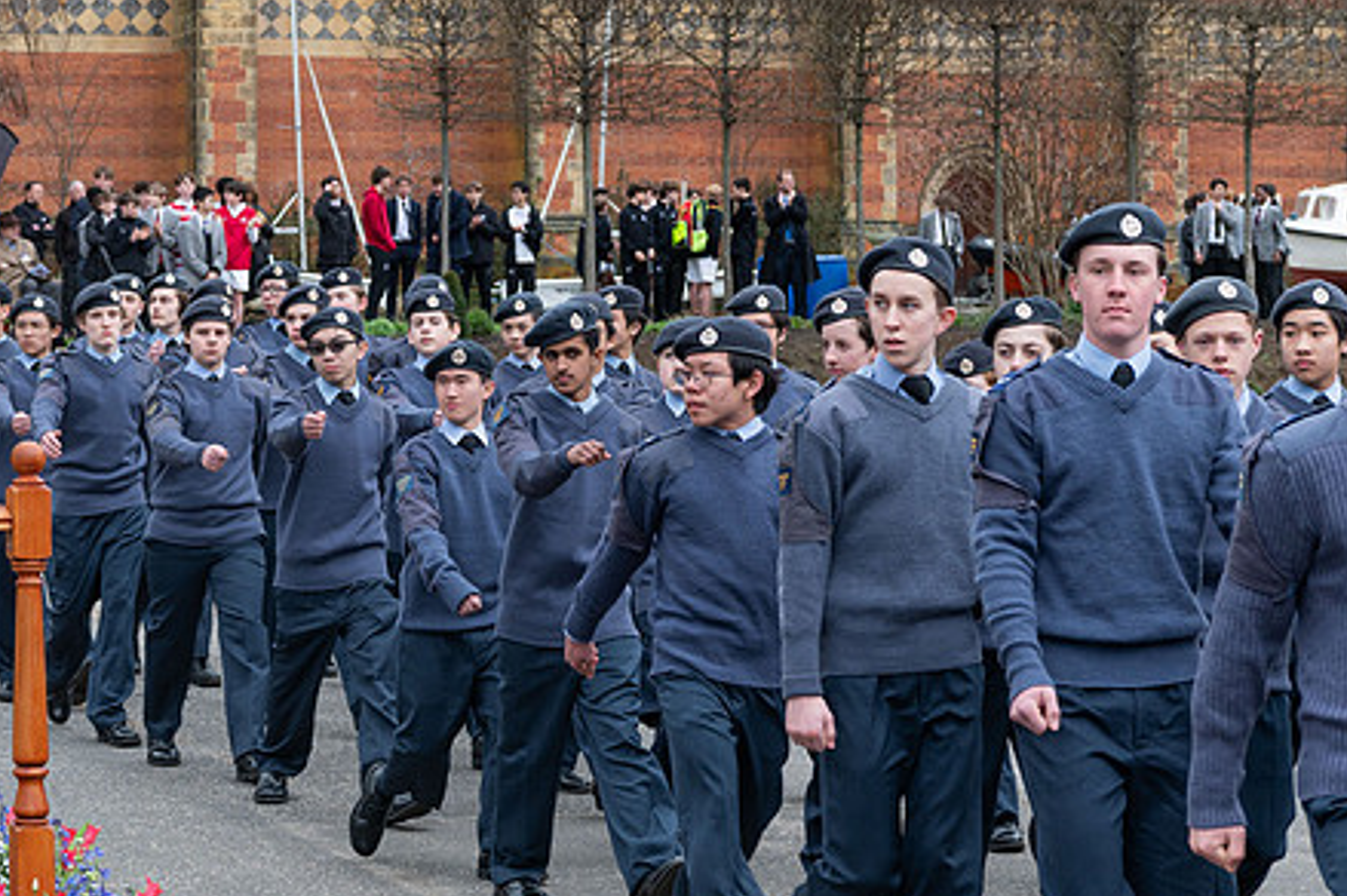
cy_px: 466
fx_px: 4000
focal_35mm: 107
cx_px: 361
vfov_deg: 12.8
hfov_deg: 19.0
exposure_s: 1/400
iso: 640
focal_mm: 70
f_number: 8
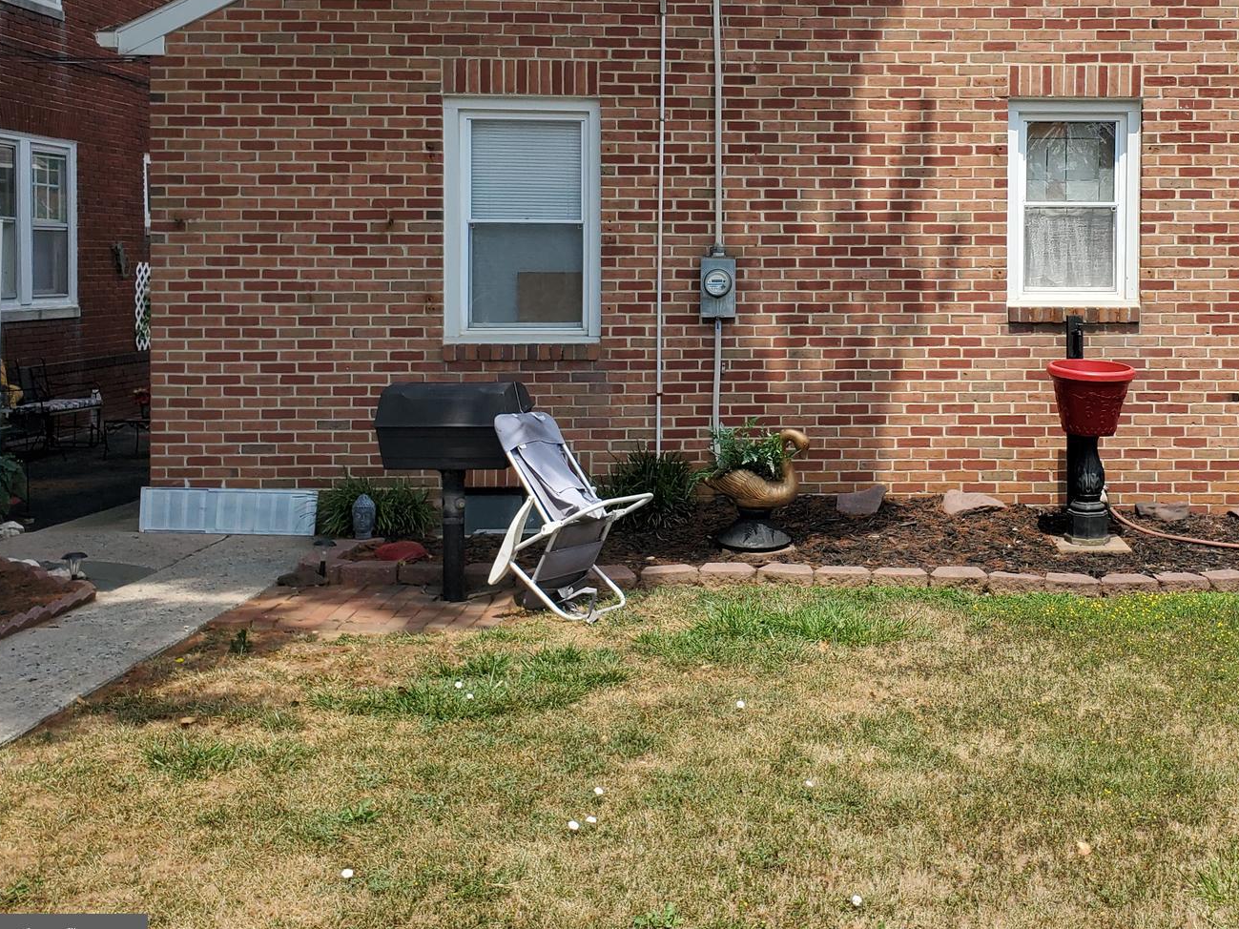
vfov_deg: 34.6
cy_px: 259
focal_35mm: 41
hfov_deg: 44.6
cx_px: 886
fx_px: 1467
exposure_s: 1/1525
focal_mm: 4.3
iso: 50
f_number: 2.4
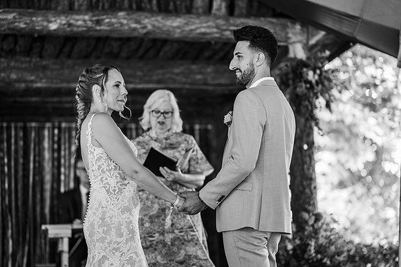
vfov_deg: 16.1
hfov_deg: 23.9
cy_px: 134
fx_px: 946
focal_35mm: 85
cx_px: 200
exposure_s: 1/200
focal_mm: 85
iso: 320
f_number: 1.8
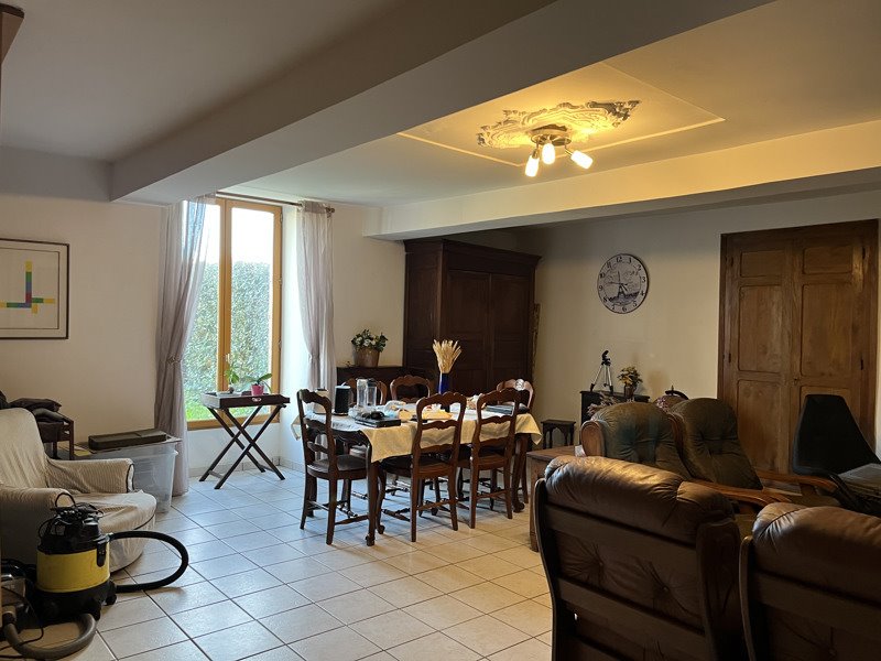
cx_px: 440
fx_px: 662
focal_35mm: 26
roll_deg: -0.1
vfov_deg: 53.1
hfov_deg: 67.3
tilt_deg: -1.0
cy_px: 330
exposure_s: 1/50
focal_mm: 5.1
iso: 200
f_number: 1.6
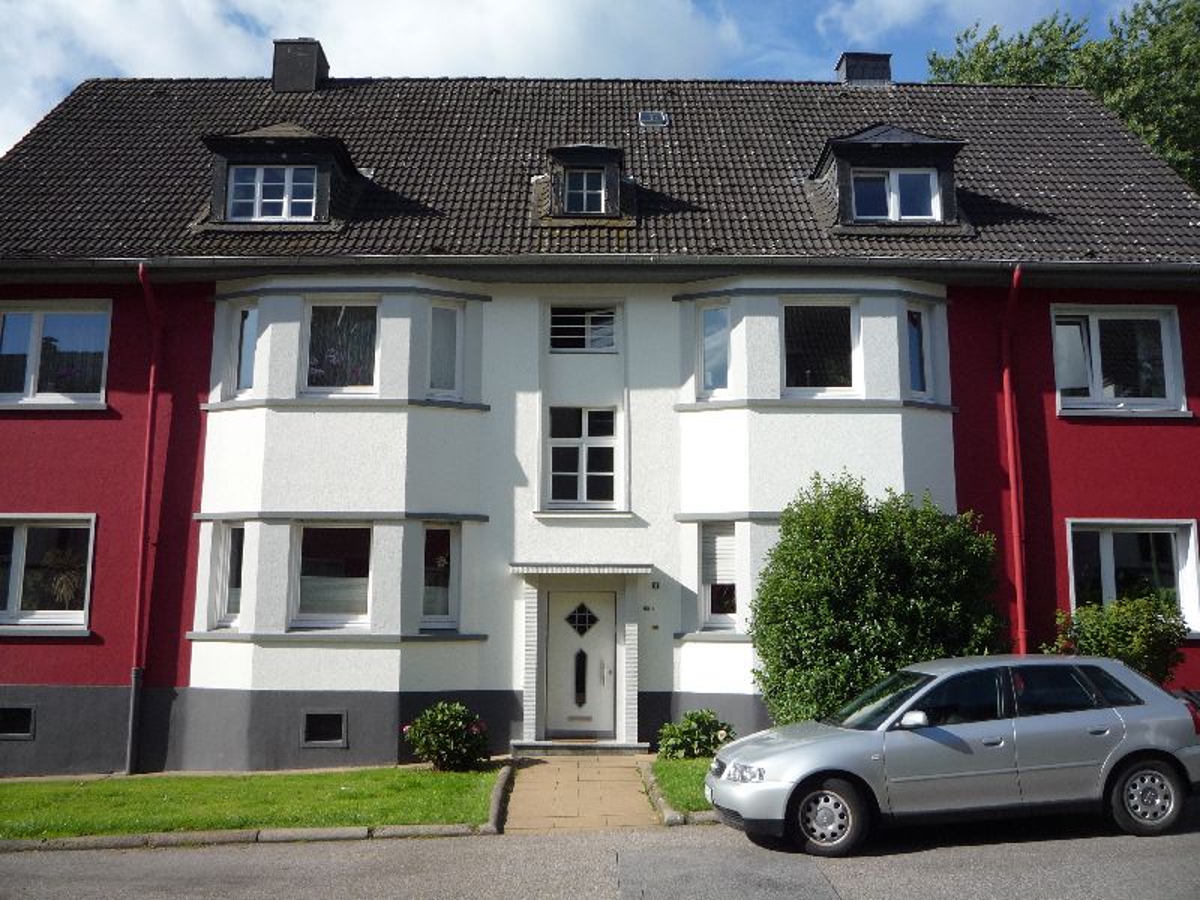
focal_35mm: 30
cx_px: 600
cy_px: 450
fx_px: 1040
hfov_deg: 60.0
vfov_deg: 46.8
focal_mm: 5.2
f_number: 5
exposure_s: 1/400
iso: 100
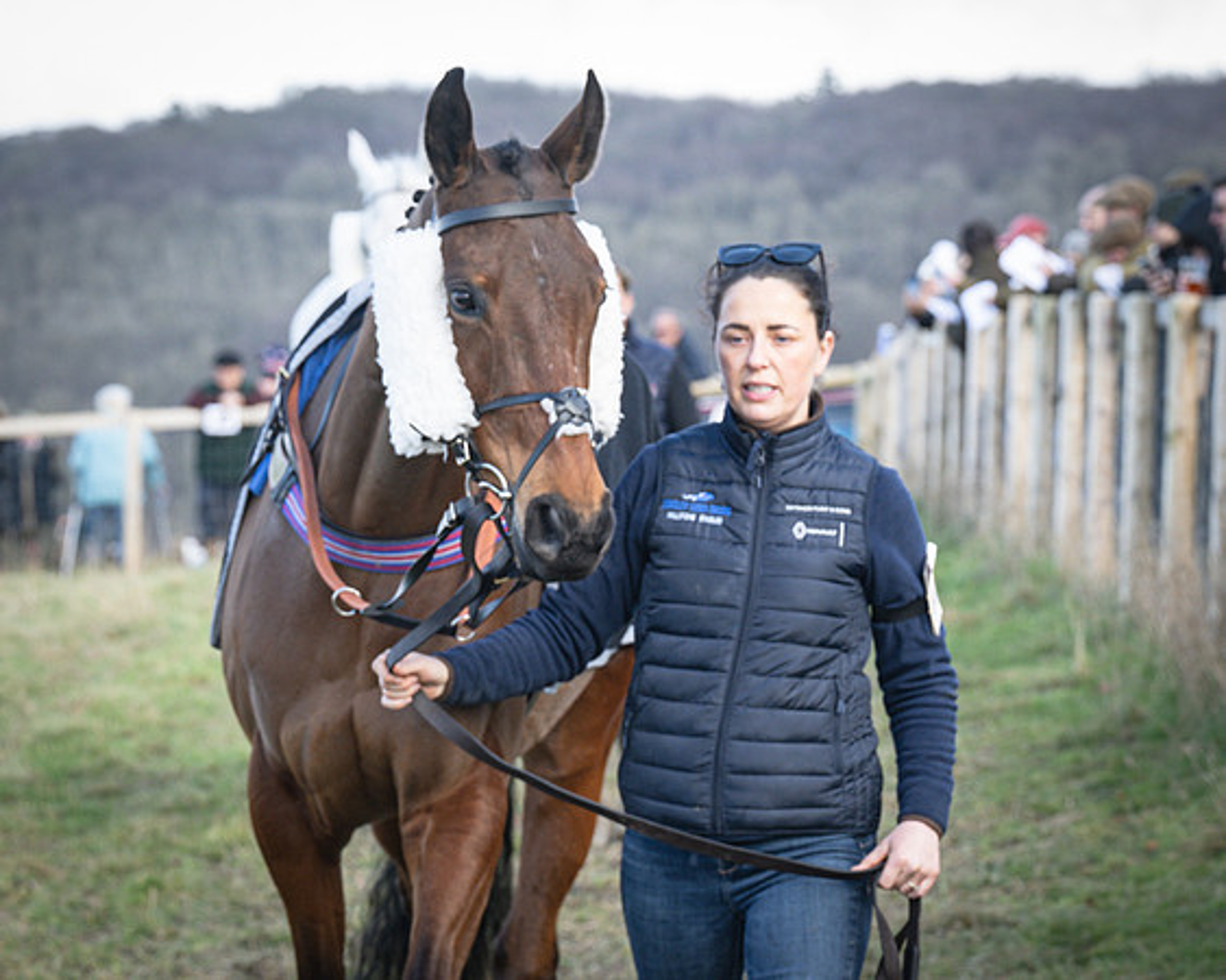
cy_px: 452
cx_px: 740
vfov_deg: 8.3
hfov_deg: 10.4
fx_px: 6730
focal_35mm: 186
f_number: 5
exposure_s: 1/400
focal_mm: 89
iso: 400
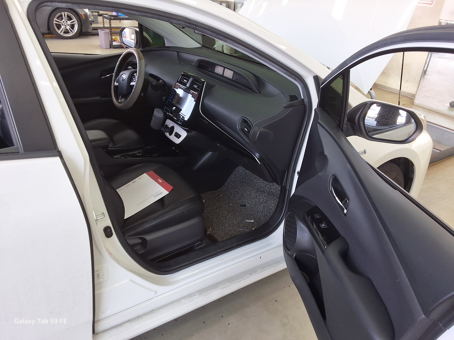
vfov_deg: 49.7
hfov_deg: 63.4
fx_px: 367
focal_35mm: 28
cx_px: 227
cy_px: 170
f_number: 1.9
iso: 50
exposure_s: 1/120
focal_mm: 2.91
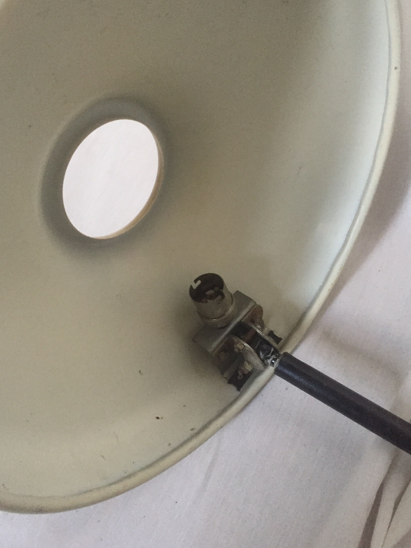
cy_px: 270
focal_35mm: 31
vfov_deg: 58.3
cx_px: 204
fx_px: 491
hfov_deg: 45.4
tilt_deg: -65.4
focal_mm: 4.15
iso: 250
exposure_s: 1/25
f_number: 2.2
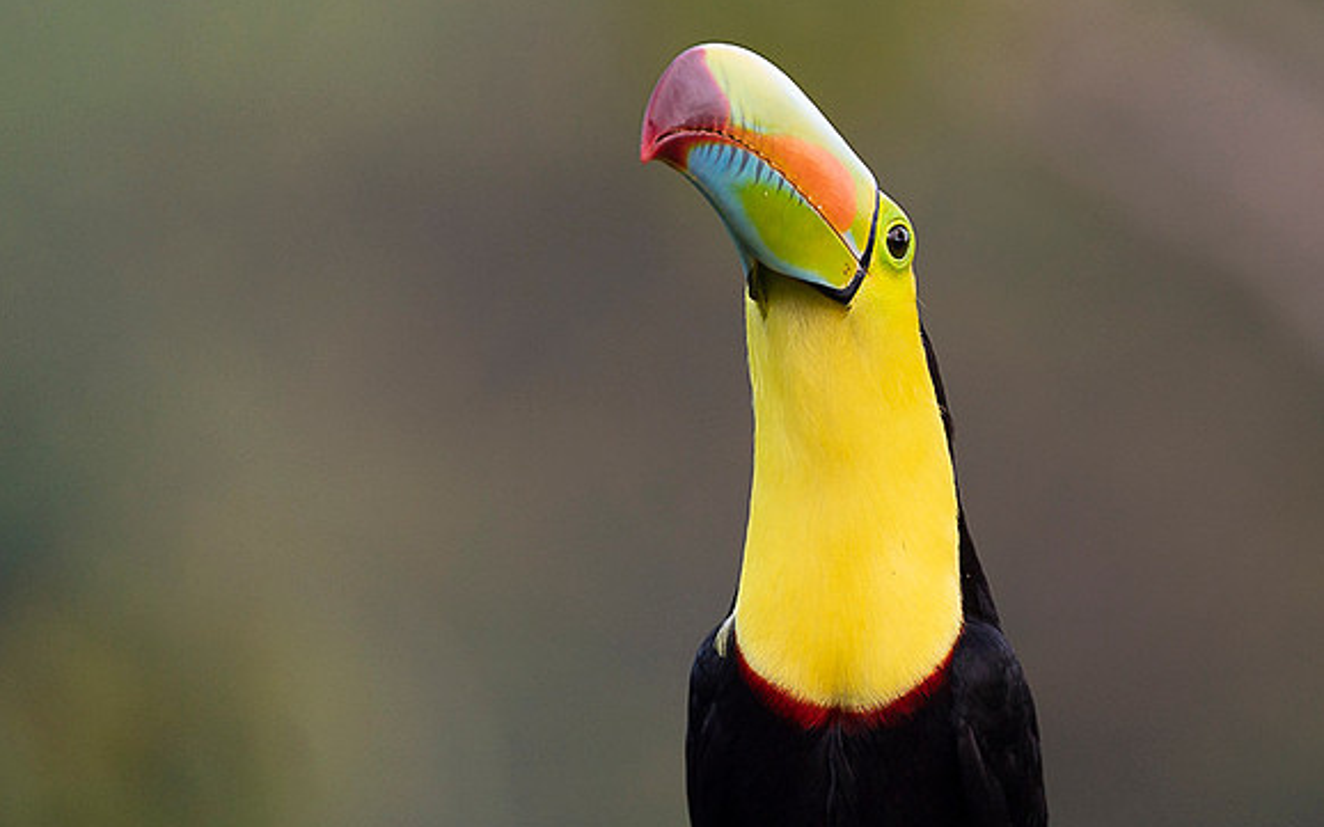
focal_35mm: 782
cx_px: 905
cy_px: 251
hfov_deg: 2.7
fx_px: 28212
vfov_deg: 1.7
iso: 800
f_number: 5.6
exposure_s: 1/500
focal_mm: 560
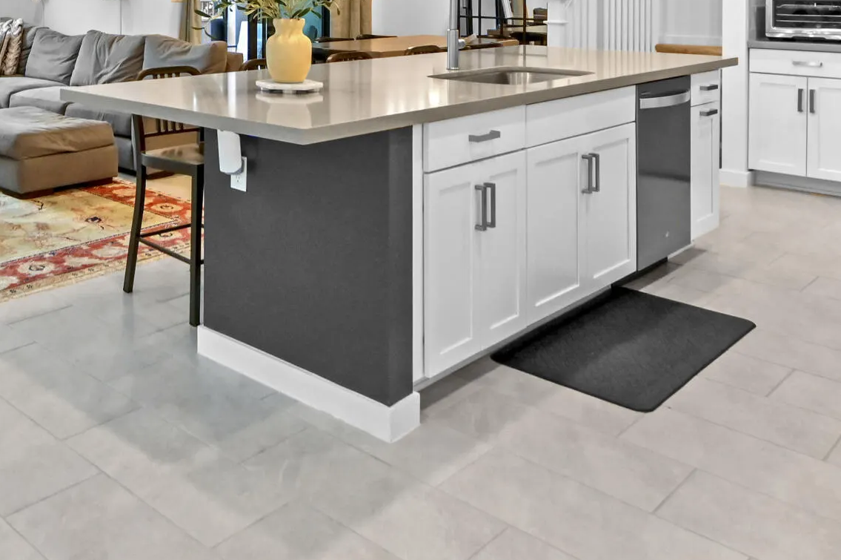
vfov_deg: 33.0
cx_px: 162
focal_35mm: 37
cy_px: 6
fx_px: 864
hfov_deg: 48.8
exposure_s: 1/30
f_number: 9
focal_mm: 14
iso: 1250
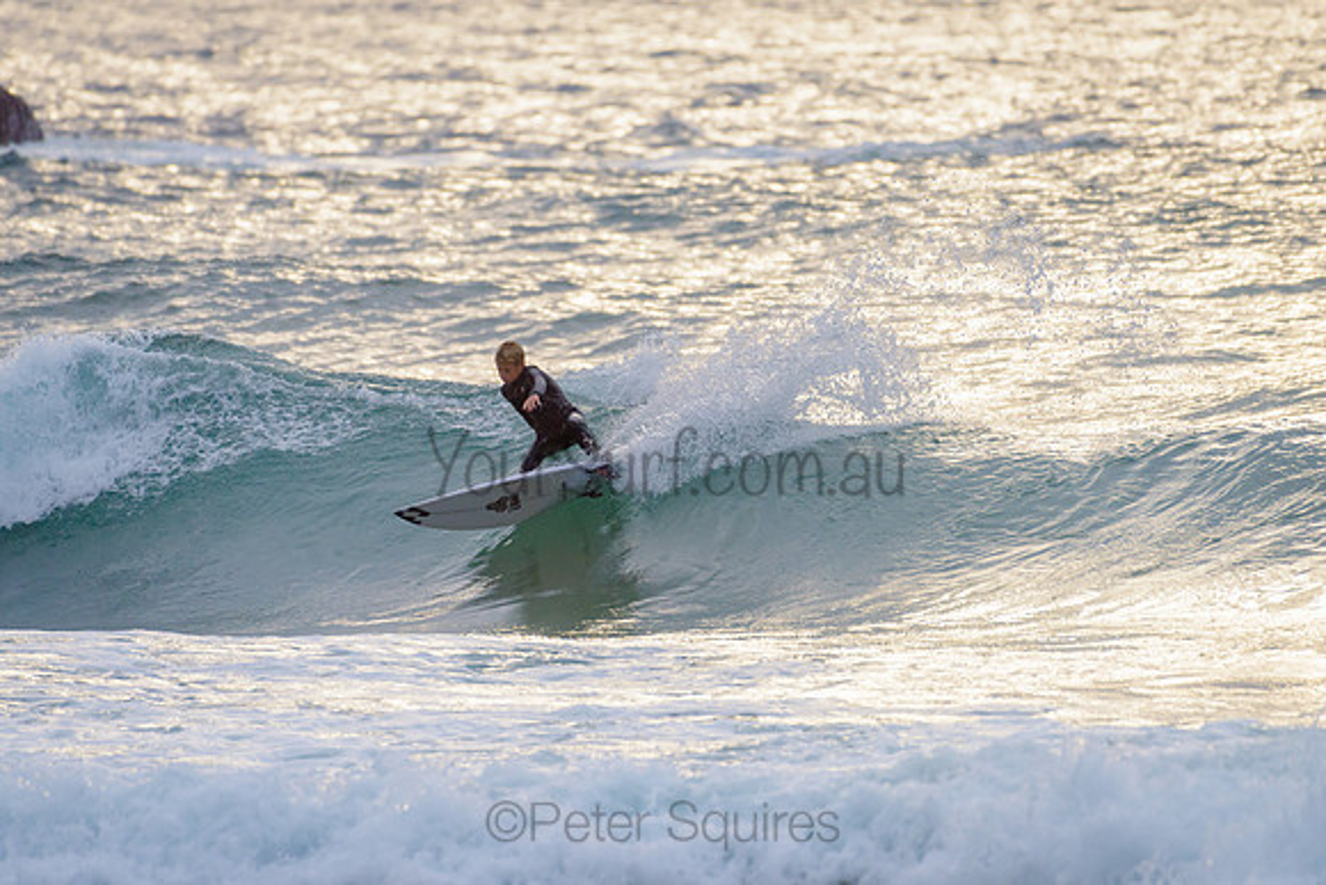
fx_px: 22588
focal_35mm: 613
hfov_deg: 3.4
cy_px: 434
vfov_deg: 2.2
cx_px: 643
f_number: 5.6
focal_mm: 500
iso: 360
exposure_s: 1/1250
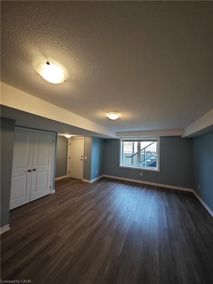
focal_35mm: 12
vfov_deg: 110.5
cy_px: 142
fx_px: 98
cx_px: 106
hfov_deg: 94.5
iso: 250
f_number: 1.8
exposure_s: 1/120
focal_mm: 2.03
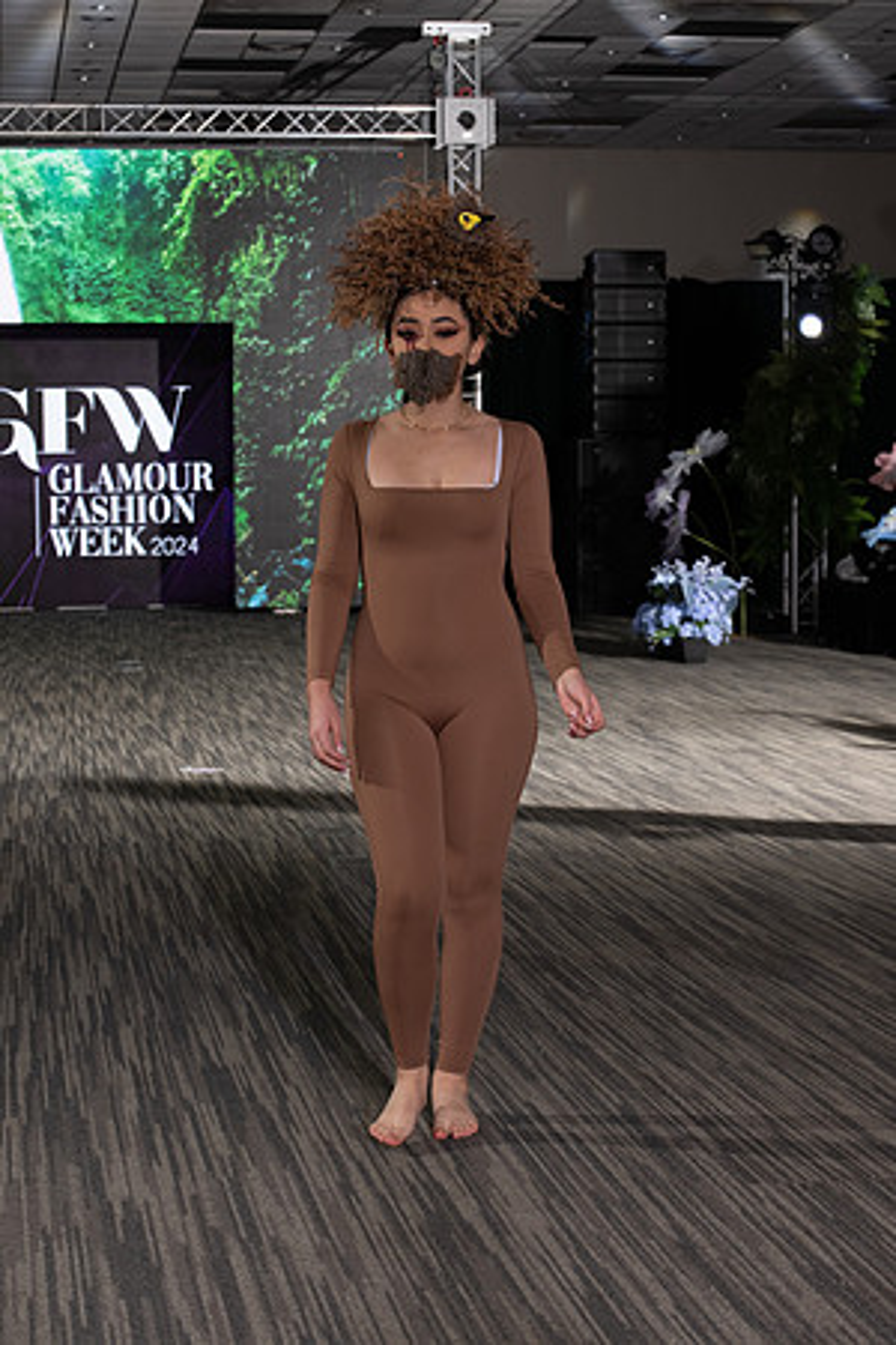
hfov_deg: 17.1
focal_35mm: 80
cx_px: 448
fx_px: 2986
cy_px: 672
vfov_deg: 25.4
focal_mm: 80
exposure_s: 1/125
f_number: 8
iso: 1600
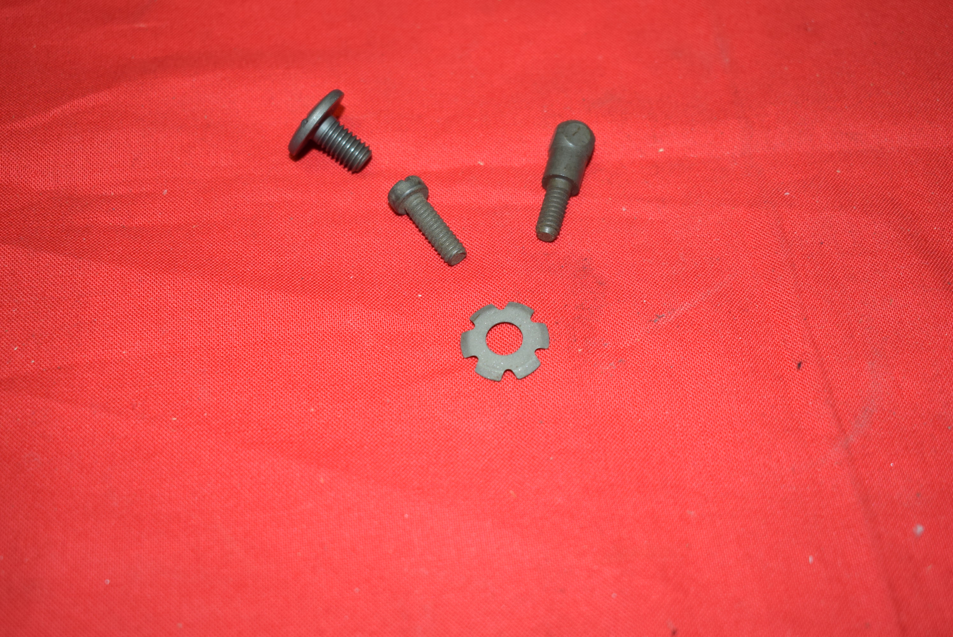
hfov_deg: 38.9
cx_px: 476
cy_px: 318
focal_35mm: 51
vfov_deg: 26.5
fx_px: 1351
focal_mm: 34
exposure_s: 1/80
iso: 500
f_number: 5
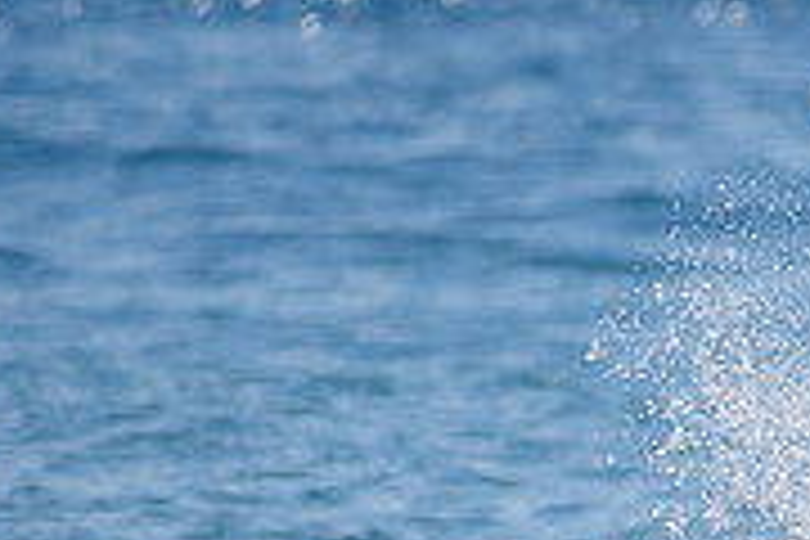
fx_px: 44569
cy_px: 674
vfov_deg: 0.7
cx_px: 1542
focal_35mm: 1981
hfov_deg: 1.0
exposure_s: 1/2000
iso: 100
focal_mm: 500
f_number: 5.6
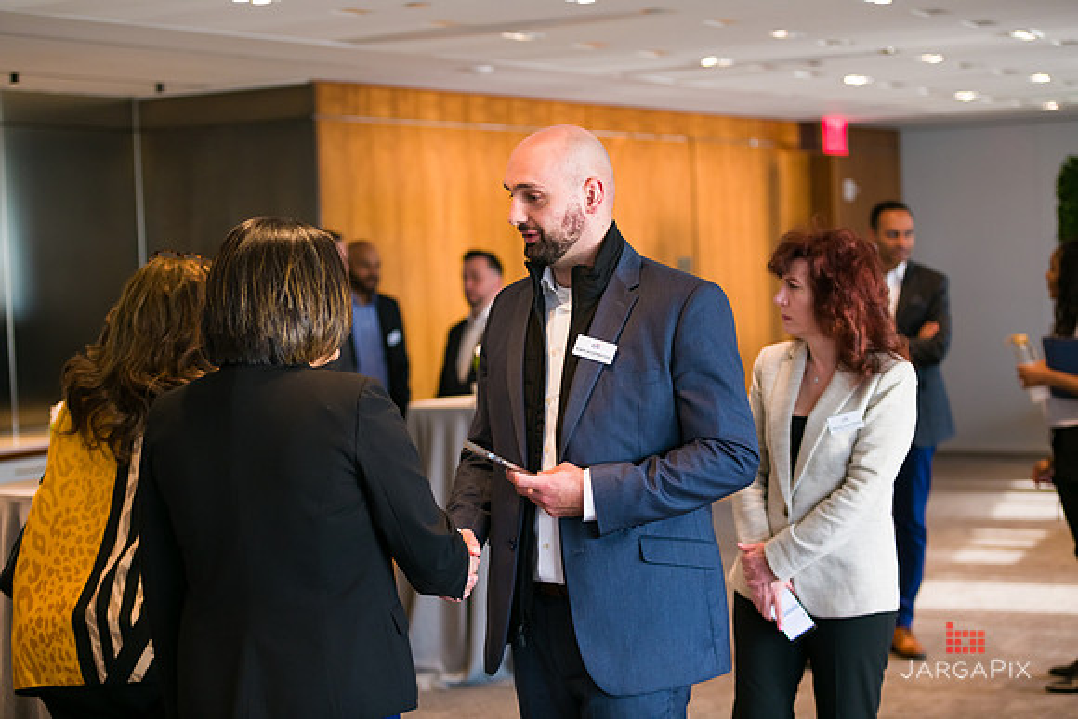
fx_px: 2097
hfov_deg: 28.8
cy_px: 360
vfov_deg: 19.5
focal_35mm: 70
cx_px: 539
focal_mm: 70
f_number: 3.2
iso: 400
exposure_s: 1/320
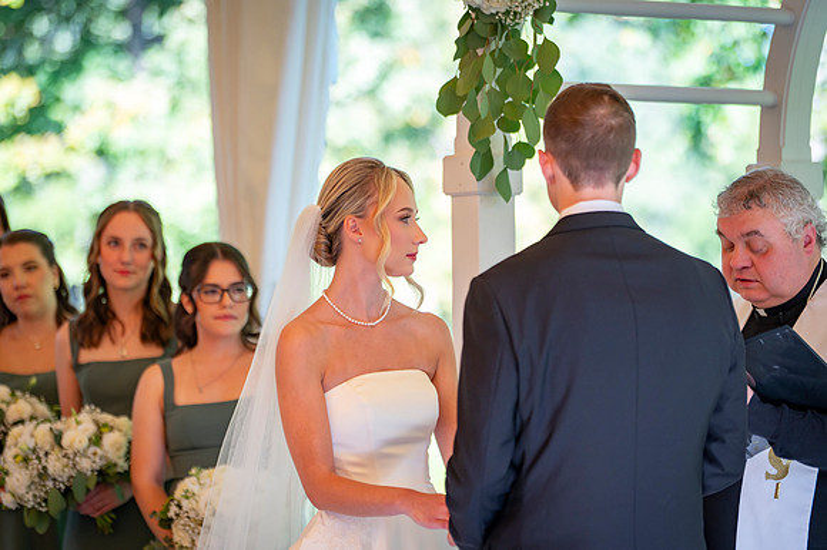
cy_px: 275
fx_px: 3376
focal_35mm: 147
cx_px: 414
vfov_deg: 9.3
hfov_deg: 14.0
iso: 640
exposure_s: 1/640
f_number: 2.8
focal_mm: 145
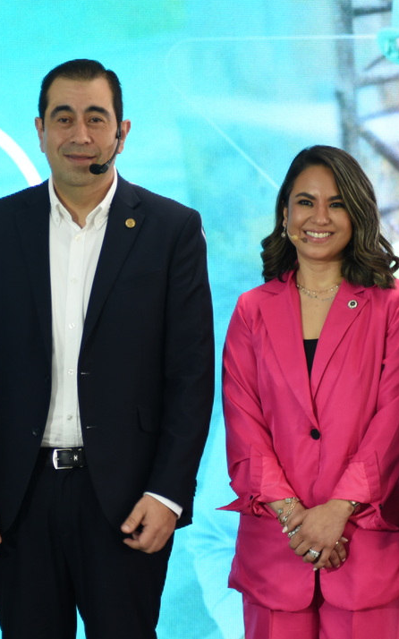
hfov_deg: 6.8
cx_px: 152
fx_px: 3342
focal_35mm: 192
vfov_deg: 10.9
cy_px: 331
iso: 1000
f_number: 4.2
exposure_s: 1/80
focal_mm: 112
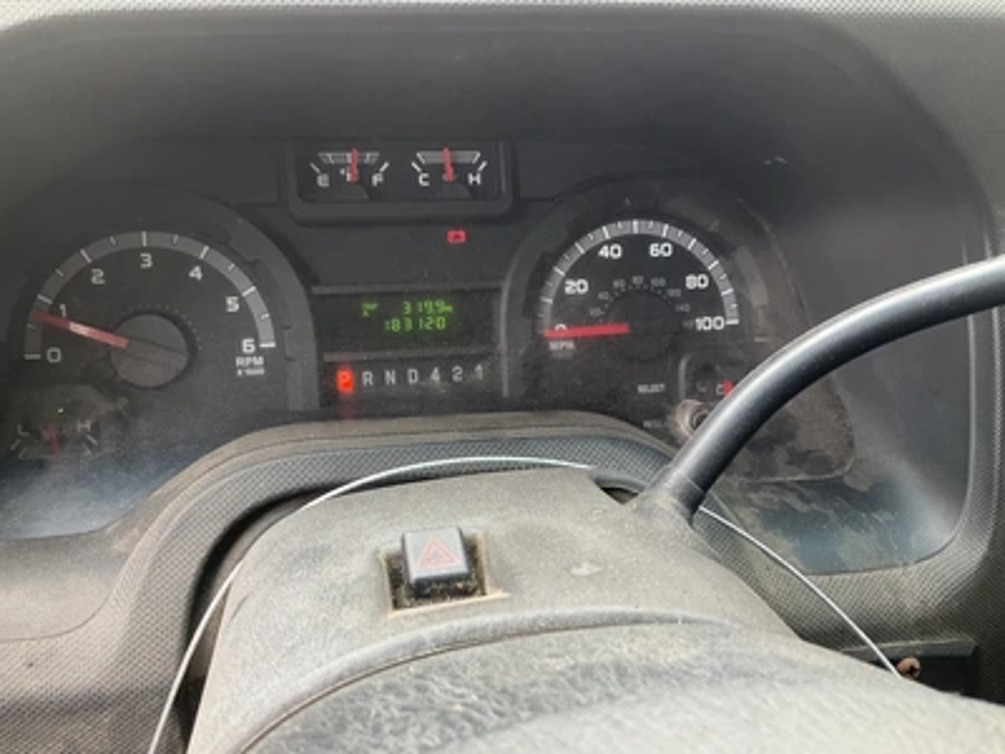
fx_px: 842
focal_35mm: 29
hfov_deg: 61.7
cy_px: 377
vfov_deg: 48.2
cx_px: 502
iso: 50
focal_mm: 3
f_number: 1.8
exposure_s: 1/122
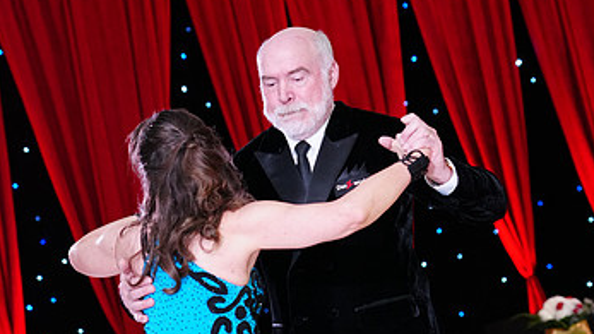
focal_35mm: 147
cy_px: 403
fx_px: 2315
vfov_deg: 8.2
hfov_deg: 14.6
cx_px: 273
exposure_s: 1/250
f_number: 4.5
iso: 2500
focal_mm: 84
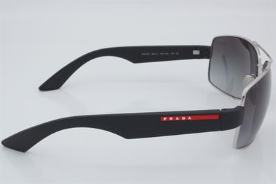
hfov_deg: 29.9
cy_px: 92
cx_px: 138
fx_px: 517
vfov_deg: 20.1
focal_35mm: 68
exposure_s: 1/3
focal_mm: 45
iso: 100
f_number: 32
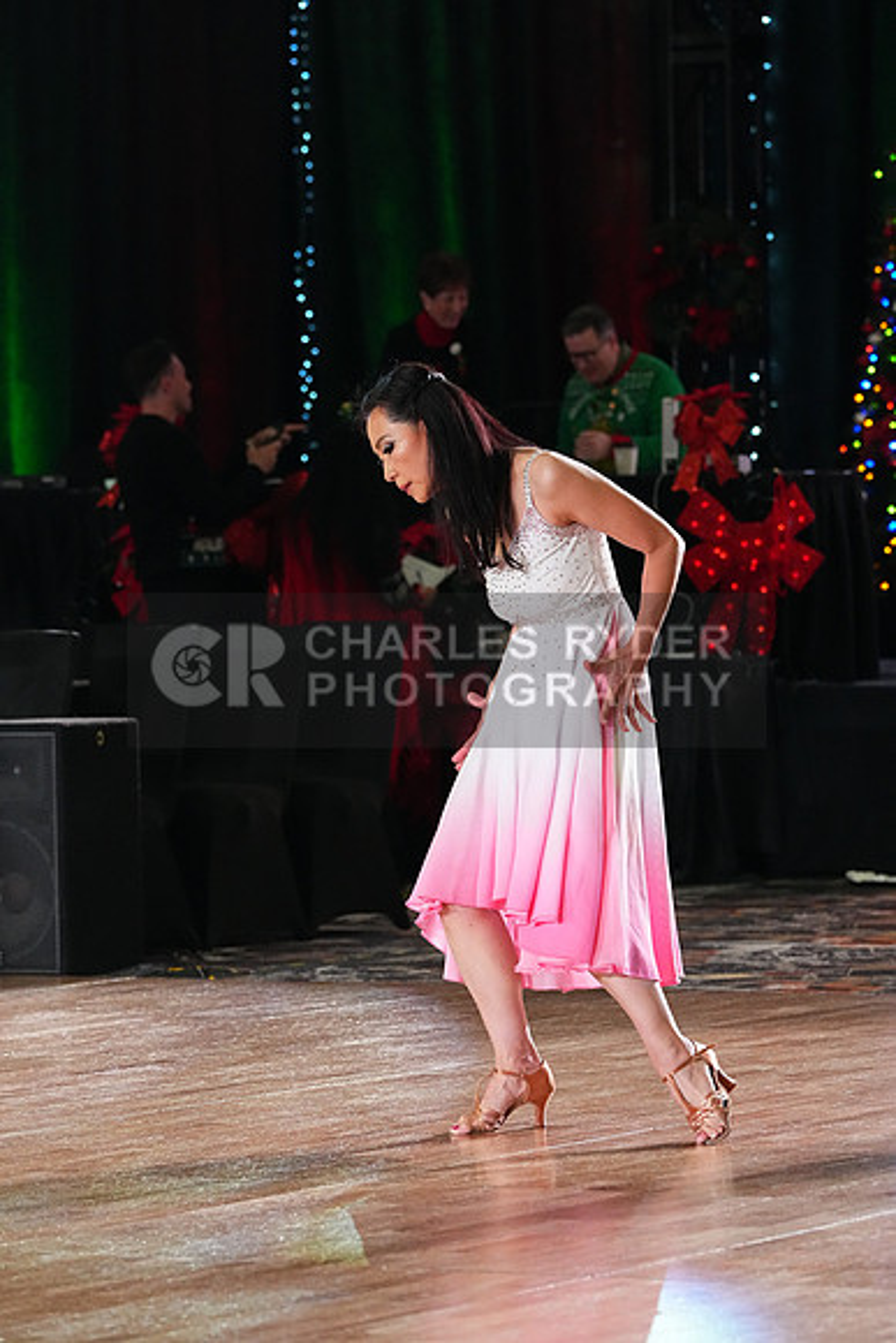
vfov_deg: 11.8
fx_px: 6492
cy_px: 672
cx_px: 448
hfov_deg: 7.9
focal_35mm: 174
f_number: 5.6
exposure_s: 1/400
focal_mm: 174
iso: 8000
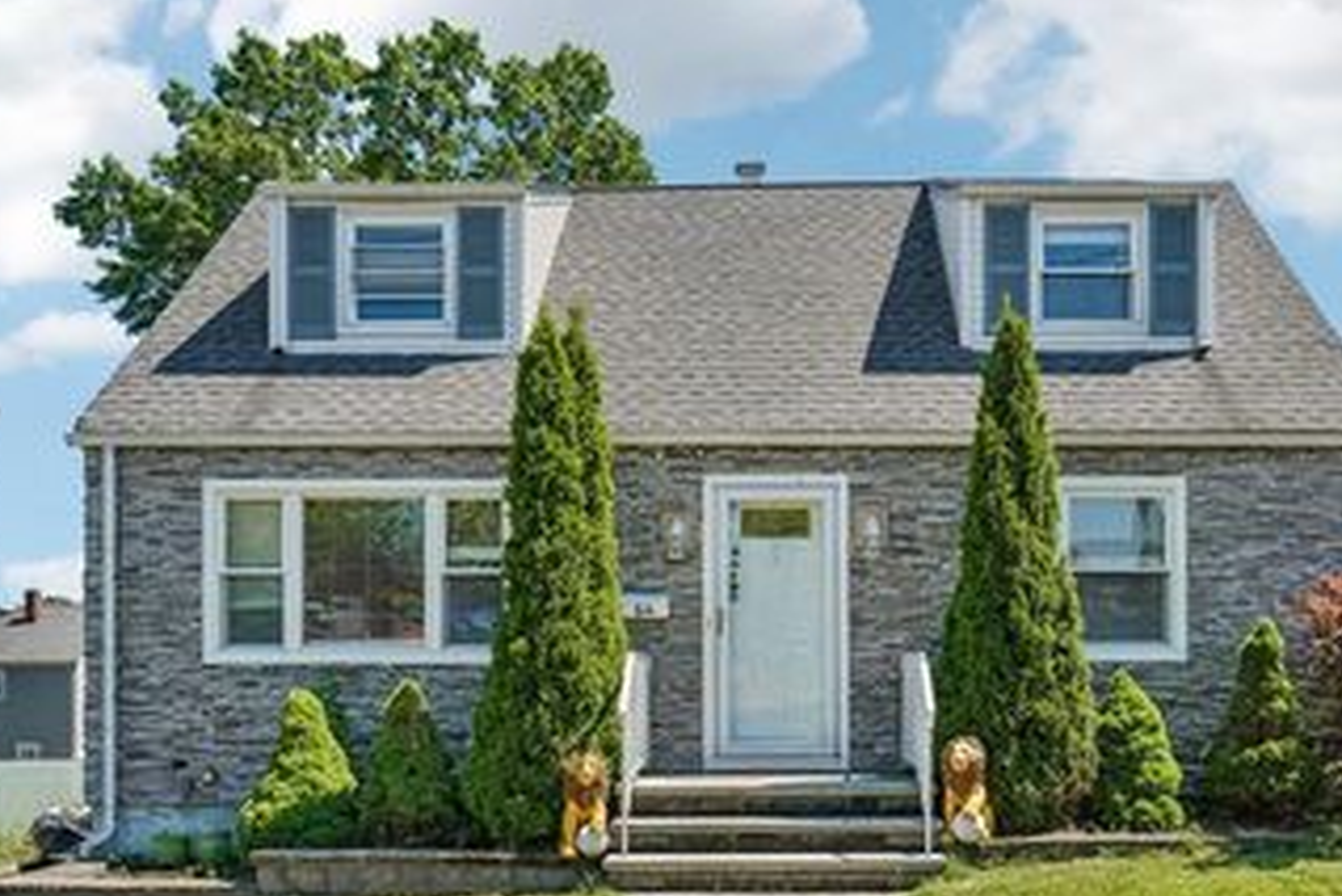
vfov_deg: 36.0
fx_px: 1343
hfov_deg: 52.9
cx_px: 782
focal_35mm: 36
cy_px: 684
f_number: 8
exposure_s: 1/400
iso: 400
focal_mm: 23
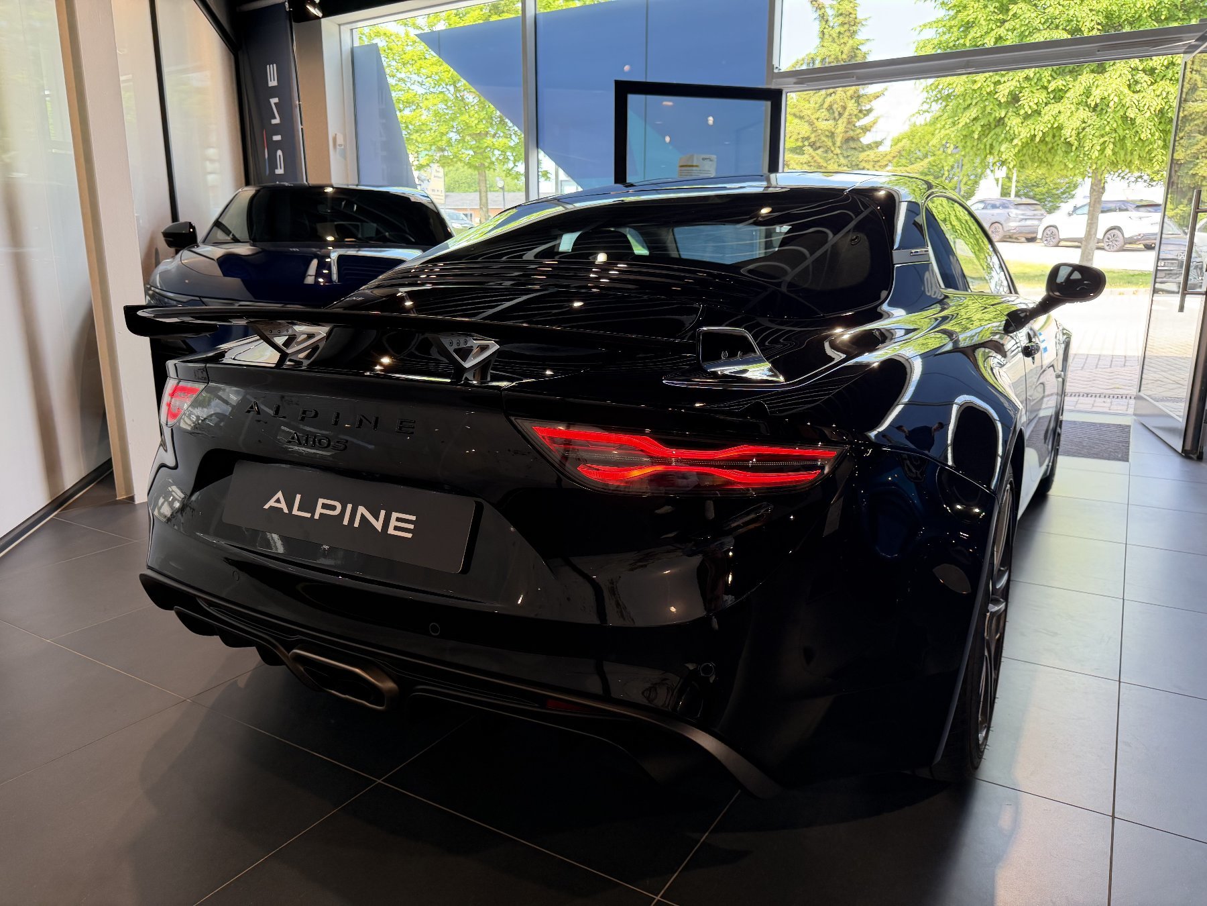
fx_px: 837
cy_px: 453
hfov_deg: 71.6
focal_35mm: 24
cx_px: 604
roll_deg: +0.4
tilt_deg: -12.5
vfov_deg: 56.8
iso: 125
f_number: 1.78
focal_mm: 6.76
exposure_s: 1/100
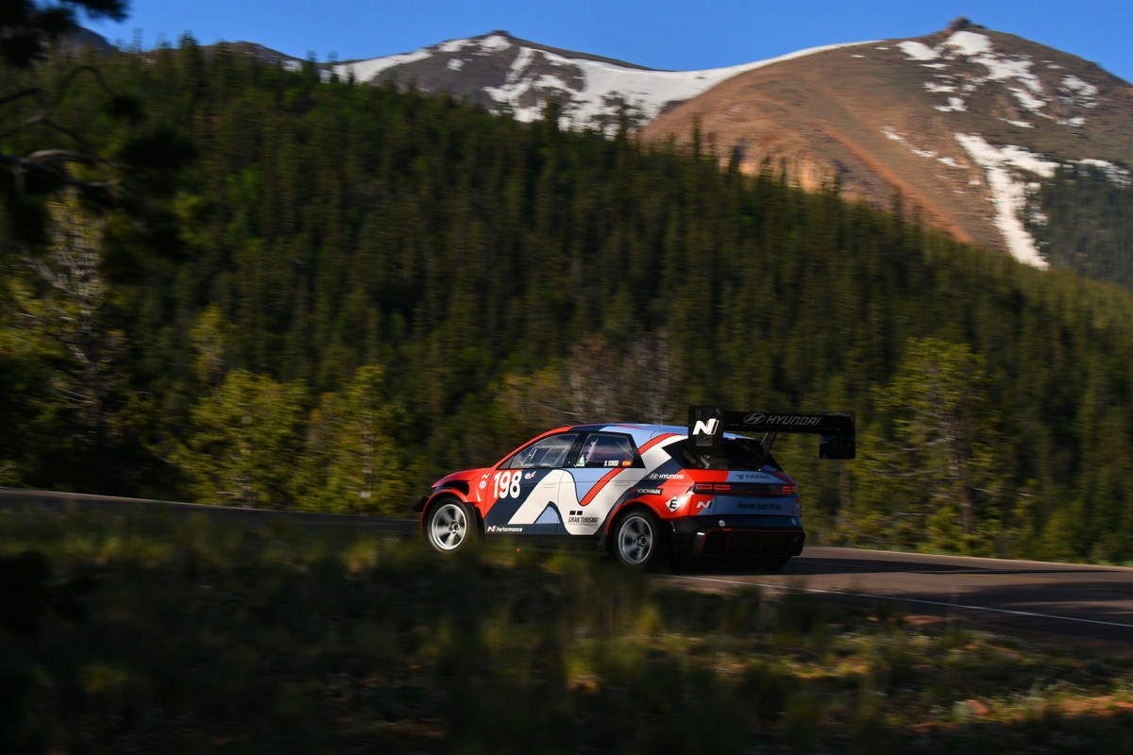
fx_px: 3304
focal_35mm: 105
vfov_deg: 13.0
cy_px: 378
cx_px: 566
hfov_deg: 19.5
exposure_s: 1/160
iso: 100
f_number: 8
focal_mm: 70
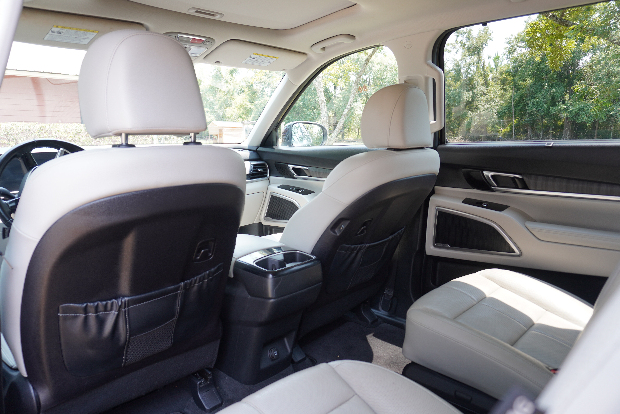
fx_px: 431
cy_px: 215
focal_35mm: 25
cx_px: 303
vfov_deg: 51.3
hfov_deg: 71.5
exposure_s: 1/40
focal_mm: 16
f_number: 4
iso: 100
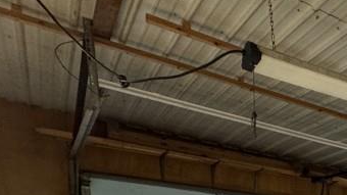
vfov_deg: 21.3
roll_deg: -1.7
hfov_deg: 29.7
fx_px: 423
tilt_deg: -6.4
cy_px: 303
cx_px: 502
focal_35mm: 46
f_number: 2.2
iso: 200
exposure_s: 1/60
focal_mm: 2.22
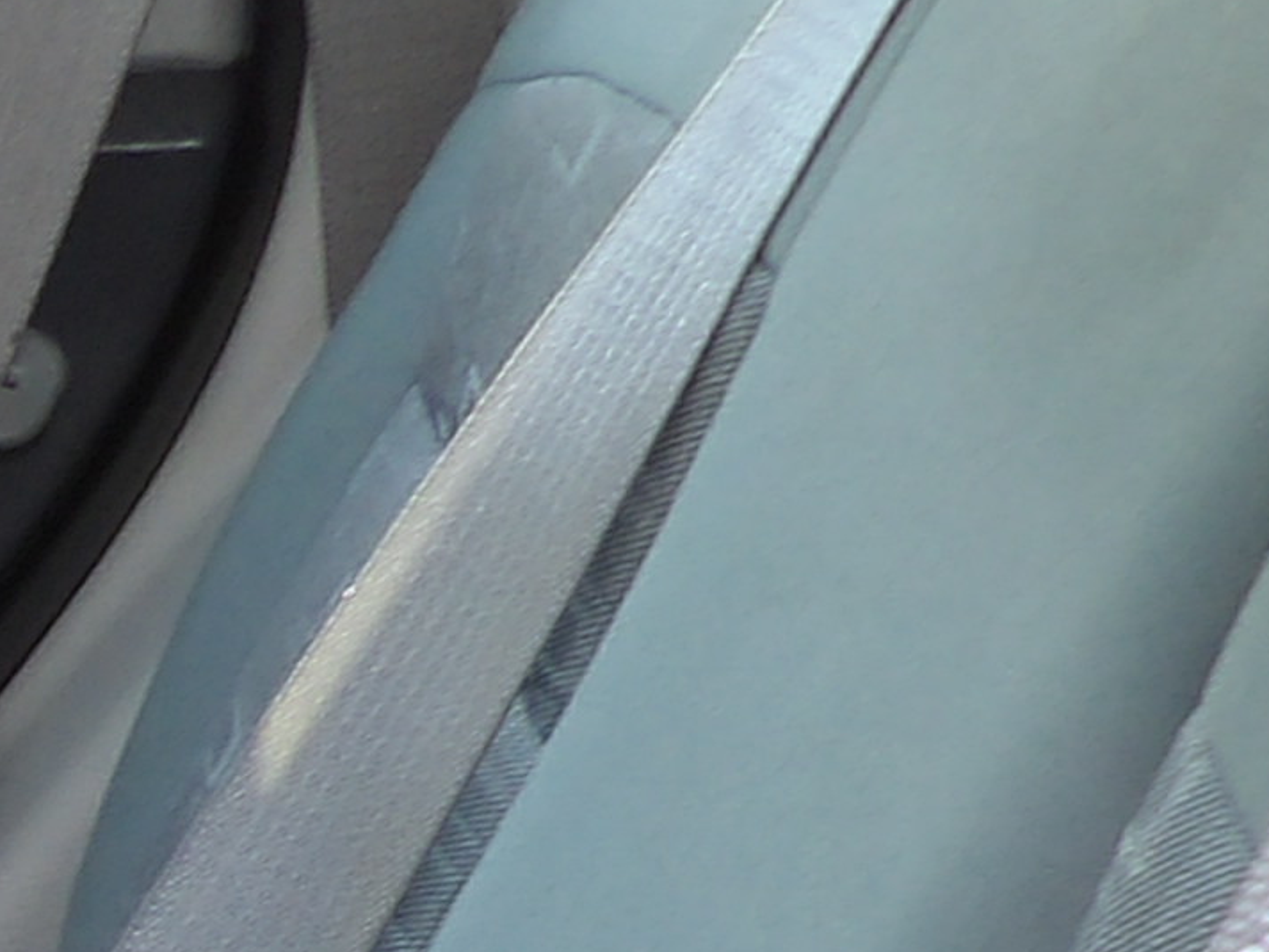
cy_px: 2228
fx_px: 5683
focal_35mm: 155
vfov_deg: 8.8
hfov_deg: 10.6
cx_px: -1951
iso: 100
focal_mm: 4.3
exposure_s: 1/39
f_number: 3.2
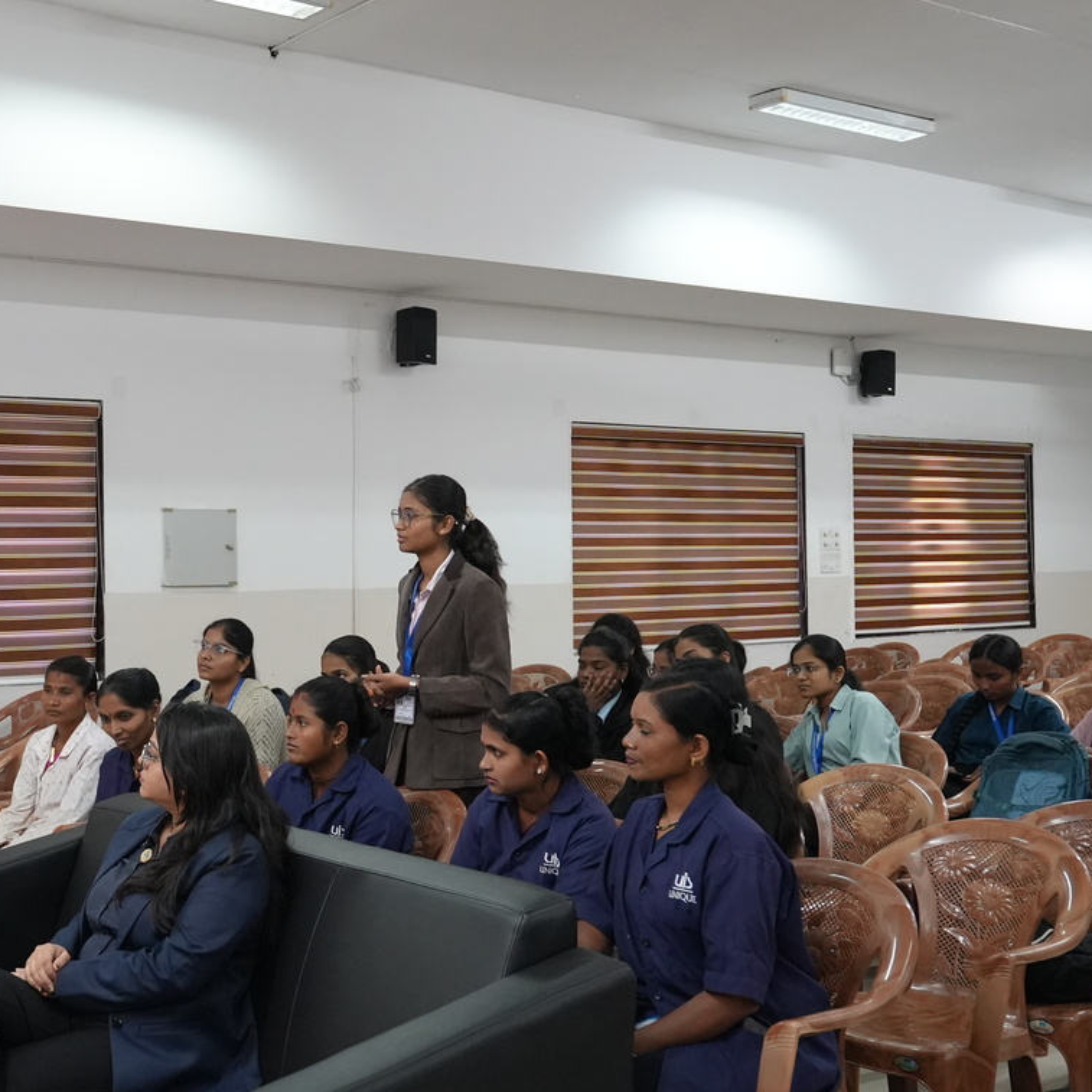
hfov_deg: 37.4
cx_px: 270
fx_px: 1570
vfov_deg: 38.3
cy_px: 541
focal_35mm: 44
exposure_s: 1/160
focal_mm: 23
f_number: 4
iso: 4000
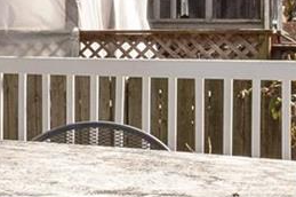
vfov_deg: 13.7
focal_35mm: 99
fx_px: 813
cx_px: -169
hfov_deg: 18.0
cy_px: 49
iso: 400
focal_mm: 8
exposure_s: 1/640
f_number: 9
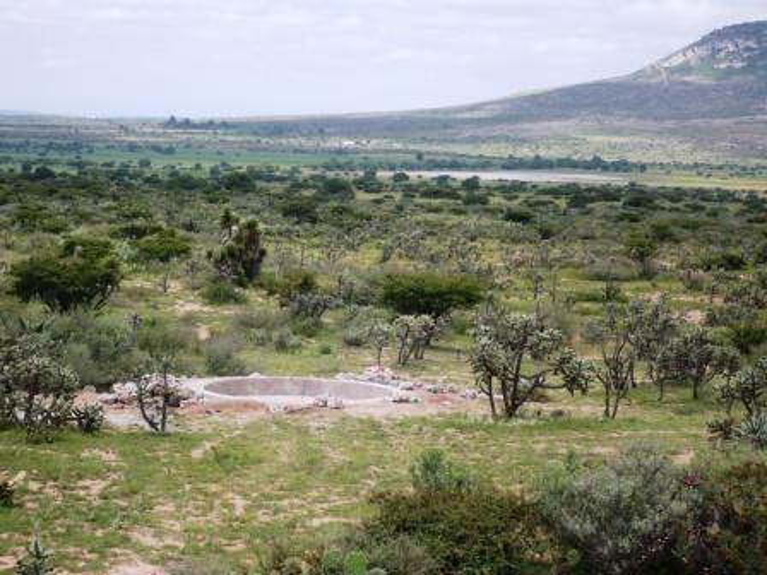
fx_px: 2327
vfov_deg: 14.1
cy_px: 288
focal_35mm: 105
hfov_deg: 18.7
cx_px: 384
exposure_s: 1/400
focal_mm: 17.4
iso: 100
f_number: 5
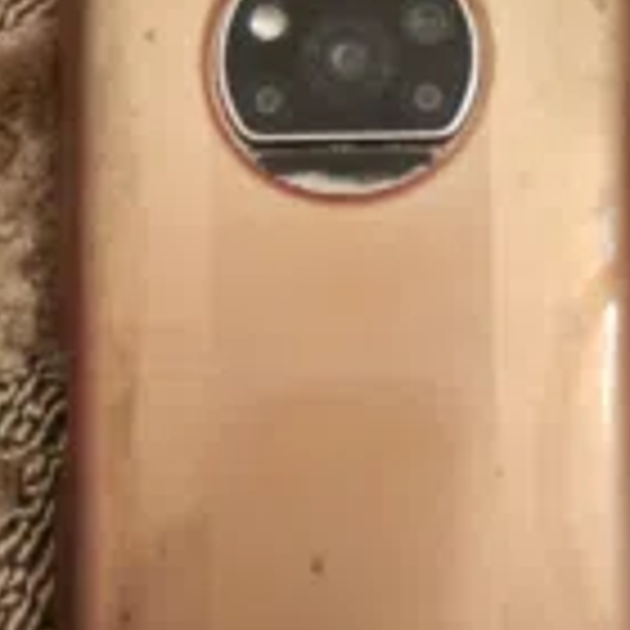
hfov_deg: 29.6
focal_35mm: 58
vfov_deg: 29.3
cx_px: 320
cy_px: 423
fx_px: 1194
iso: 6846
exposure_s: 1/24
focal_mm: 7.01
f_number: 1.69
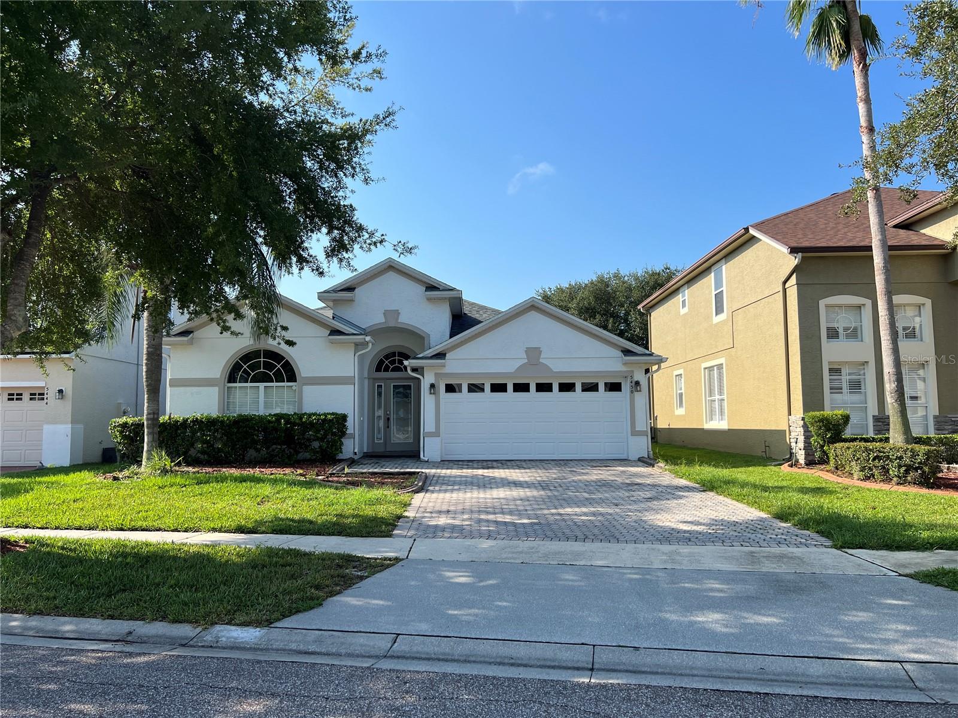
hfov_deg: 67.3
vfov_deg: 53.1
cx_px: 479
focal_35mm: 26
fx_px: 720
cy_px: 359
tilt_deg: +5.0
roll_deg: +0.1
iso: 50
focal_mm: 5.7
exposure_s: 1/3165
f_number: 1.5
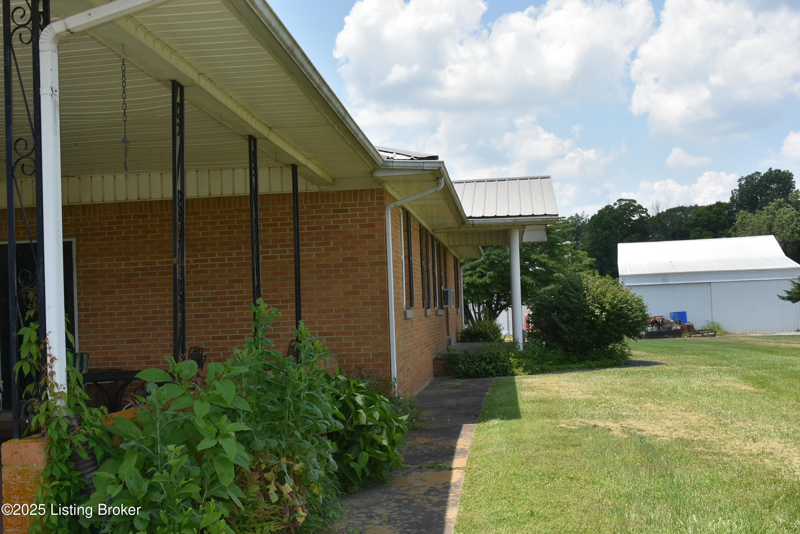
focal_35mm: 45
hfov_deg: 43.6
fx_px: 1001
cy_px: 267
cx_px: 400
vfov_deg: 29.9
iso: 250
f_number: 11
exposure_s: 1/250
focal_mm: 30
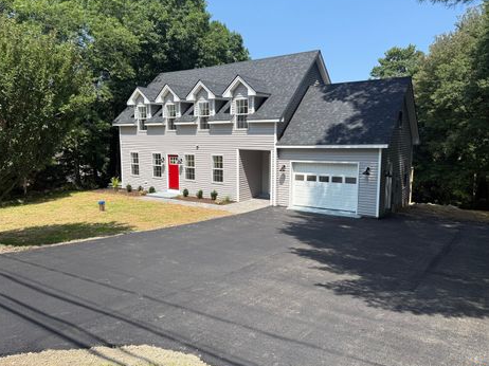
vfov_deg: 53.0
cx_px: 225
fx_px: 367
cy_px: 182
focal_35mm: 26
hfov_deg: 67.2
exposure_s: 1/2907
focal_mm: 6.76
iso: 80
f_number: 1.78
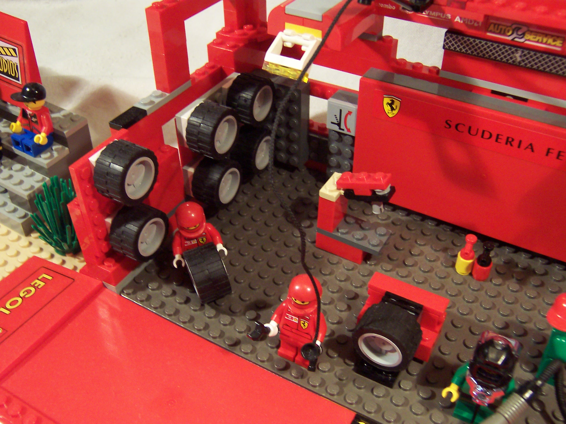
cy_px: 212
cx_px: 283
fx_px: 589
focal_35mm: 36
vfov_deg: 39.7
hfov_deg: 51.4
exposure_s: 1/20
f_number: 2.8
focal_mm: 5.6
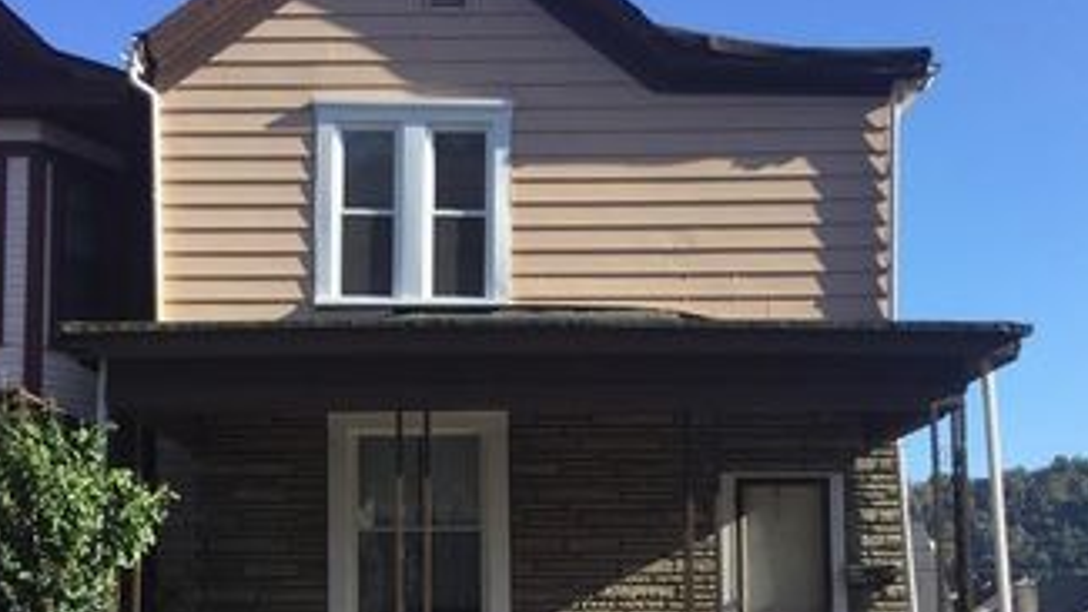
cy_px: 490
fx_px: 1501
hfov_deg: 39.8
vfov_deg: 22.8
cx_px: 519
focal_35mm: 52
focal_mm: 3.3
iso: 25
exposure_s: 1/566
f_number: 2.4
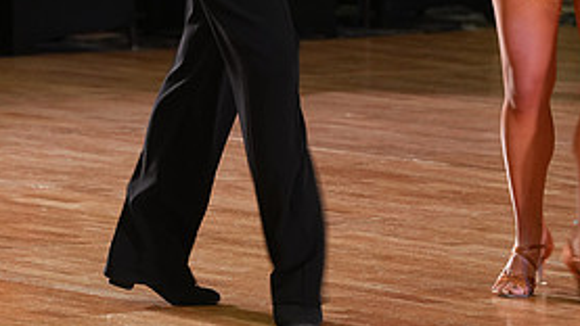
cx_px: 370
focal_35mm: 395
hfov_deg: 5.5
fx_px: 6077
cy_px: -119
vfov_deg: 3.1
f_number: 5.6
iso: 1250
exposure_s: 1/60
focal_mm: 180
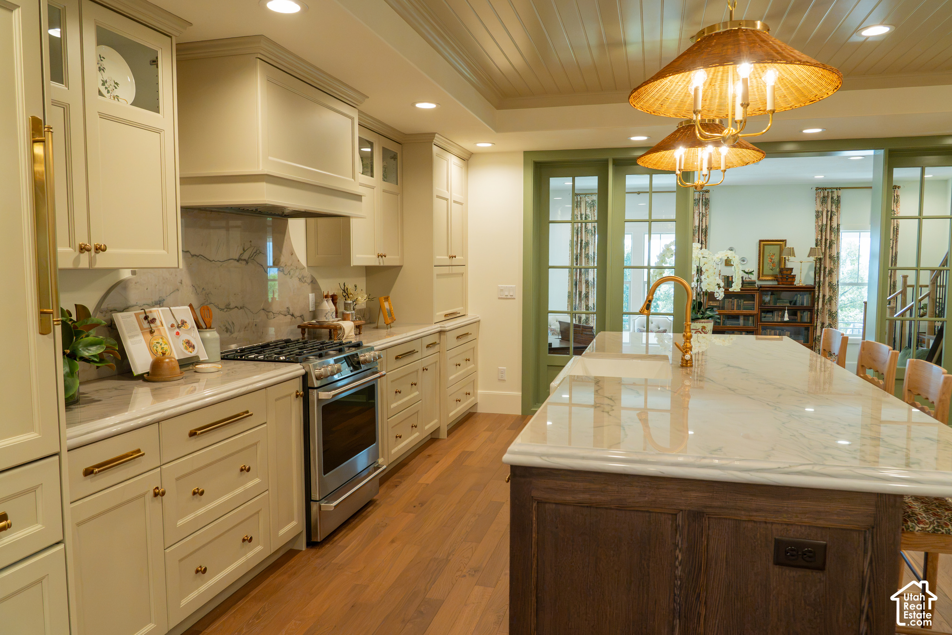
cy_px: 318
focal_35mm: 25
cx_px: 476
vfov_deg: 51.0
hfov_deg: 71.2
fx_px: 665
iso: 6400
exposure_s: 1/400
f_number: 6.3
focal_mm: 24
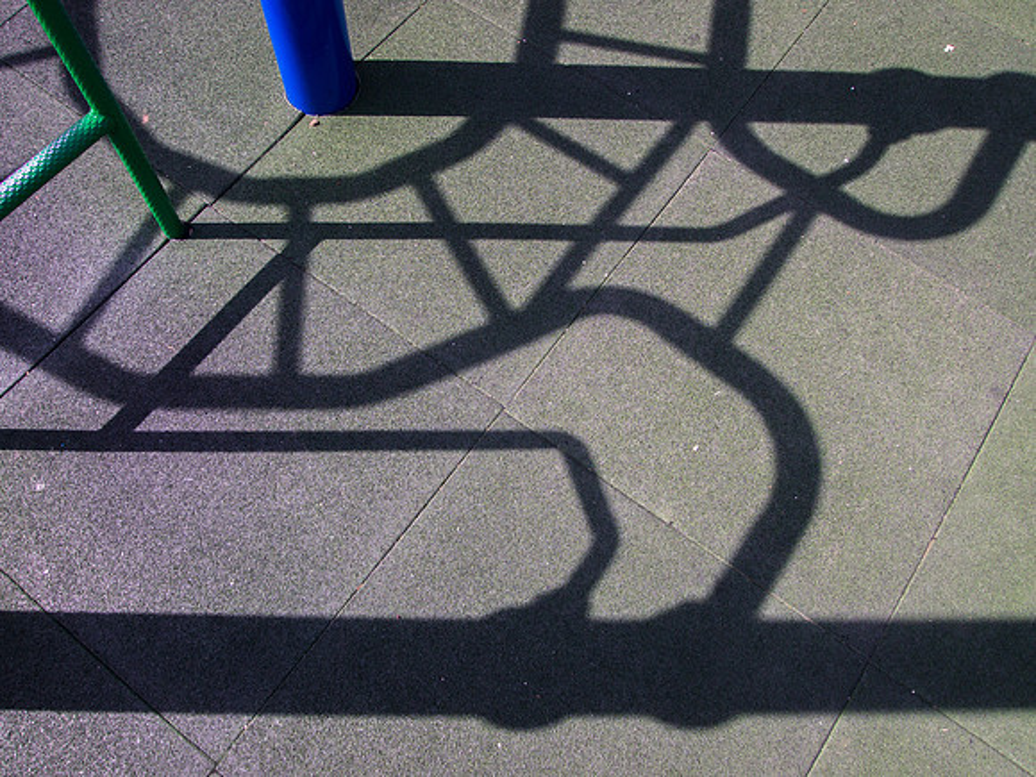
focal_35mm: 28
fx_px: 838
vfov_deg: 49.7
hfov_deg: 63.4
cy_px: 388
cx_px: 518
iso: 200
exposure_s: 1/200
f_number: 8
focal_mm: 14
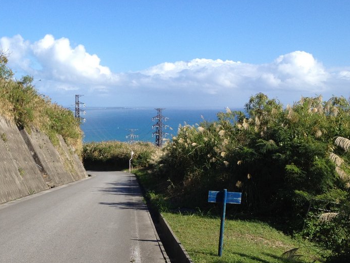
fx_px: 526
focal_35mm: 52
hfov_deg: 36.4
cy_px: 189
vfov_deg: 27.7
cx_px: 116
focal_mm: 4.28
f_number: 2.4
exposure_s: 1/1493
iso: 50
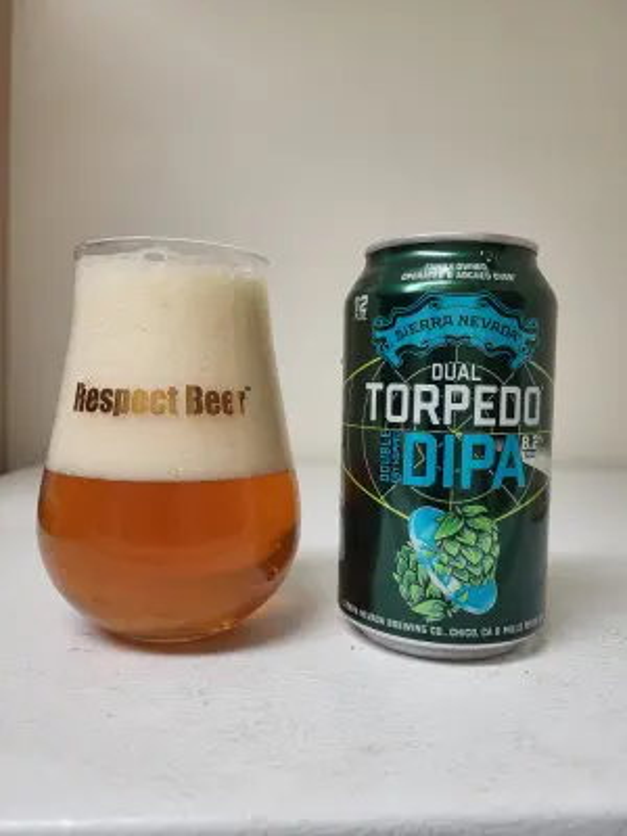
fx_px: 628
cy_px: 418
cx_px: 314
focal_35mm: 26
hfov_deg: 53.1
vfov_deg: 67.3
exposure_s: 1/120
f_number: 1.8
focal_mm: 5.4
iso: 250
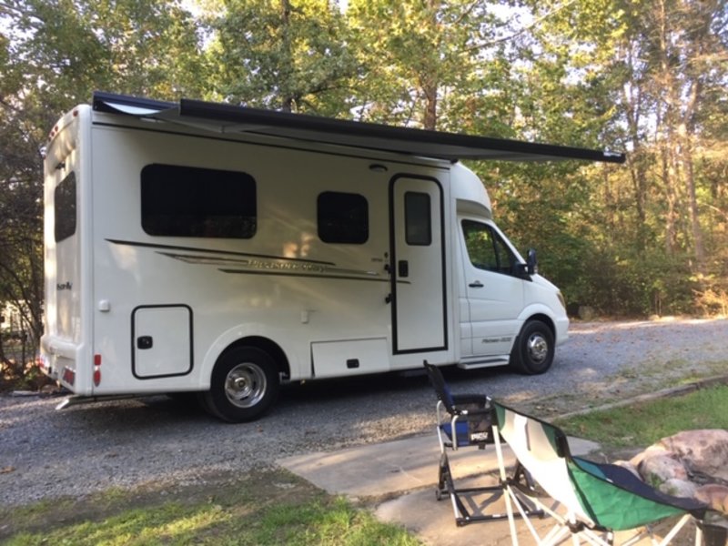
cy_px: 273
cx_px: 364
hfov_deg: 61.7
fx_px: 610
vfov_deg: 48.2
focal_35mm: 29
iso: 50
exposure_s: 1/120
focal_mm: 4.15
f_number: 2.2
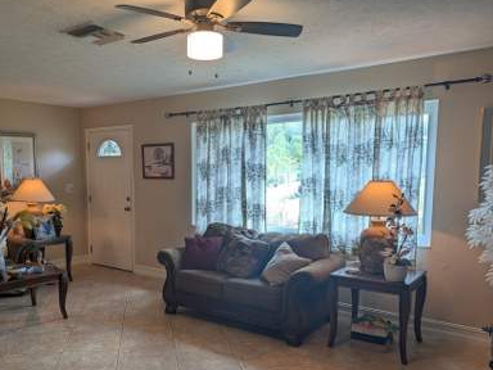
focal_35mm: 30
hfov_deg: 59.2
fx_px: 427
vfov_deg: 46.6
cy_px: 215
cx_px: 186
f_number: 1.68
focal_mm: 6.9
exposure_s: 1/60
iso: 58
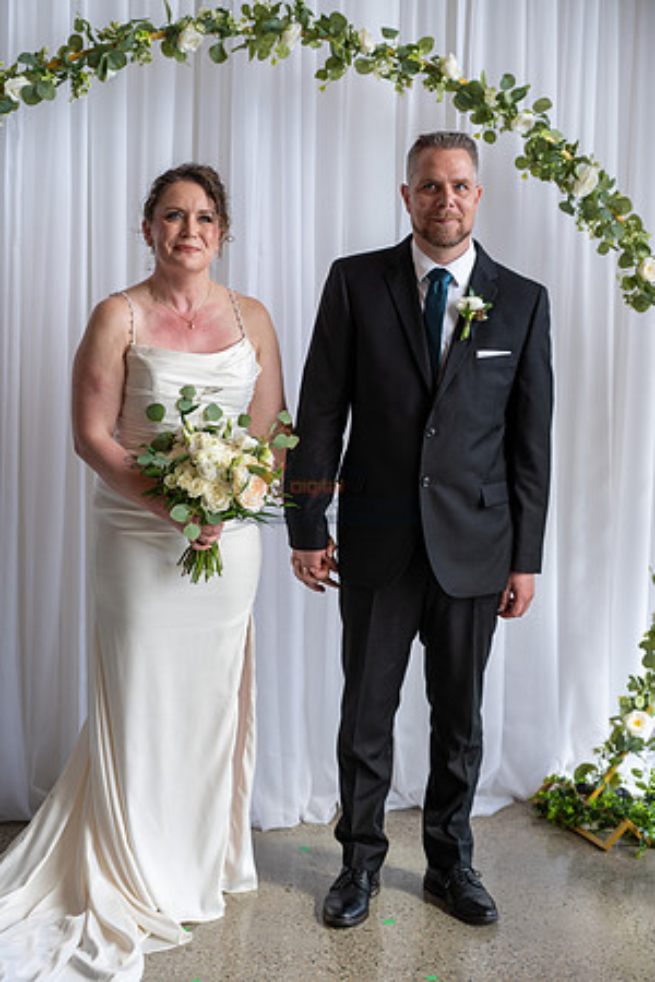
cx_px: 328
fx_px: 1910
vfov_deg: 28.8
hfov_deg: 19.5
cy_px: 491
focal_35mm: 70
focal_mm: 70
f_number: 3.2
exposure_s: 1/160
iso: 160
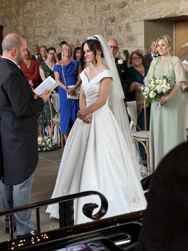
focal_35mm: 65
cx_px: 95
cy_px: 114
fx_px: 471
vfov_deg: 29.8
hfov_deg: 22.6
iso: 80
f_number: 1.78
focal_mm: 6.76
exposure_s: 1/100
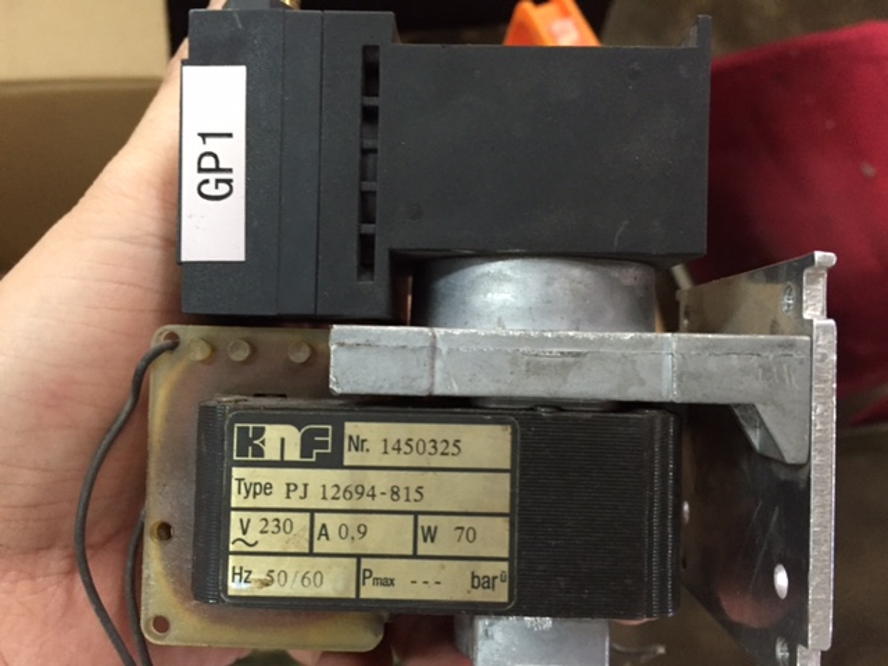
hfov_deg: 61.7
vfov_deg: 48.2
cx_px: 444
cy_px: 333
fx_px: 744
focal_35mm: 29
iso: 250
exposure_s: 1/33
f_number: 2.2
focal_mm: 4.15
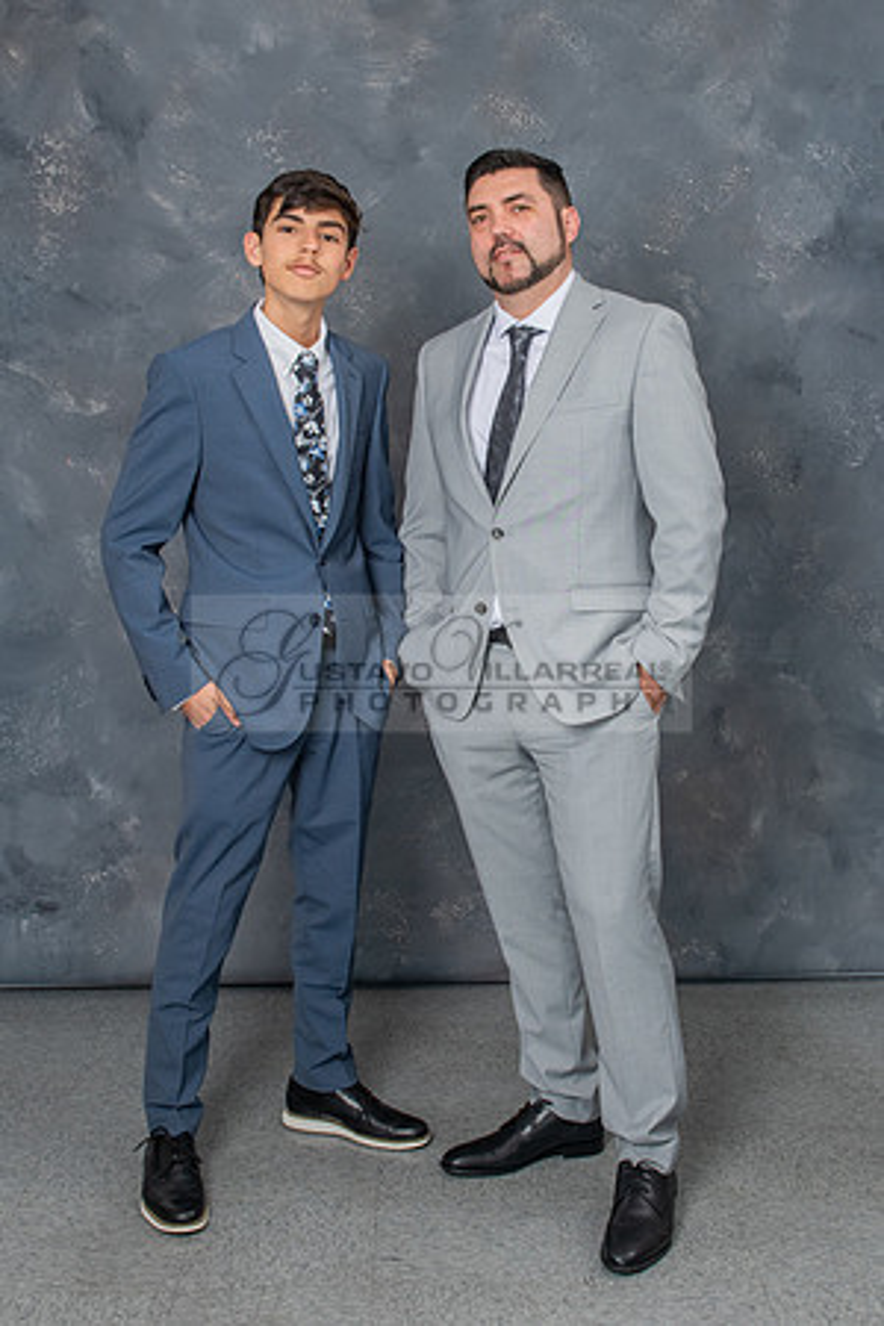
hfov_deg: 26.4
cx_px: 516
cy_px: 553
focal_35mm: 51
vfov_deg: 38.7
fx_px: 1882
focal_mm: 27
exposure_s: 1/160
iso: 200
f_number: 5.6
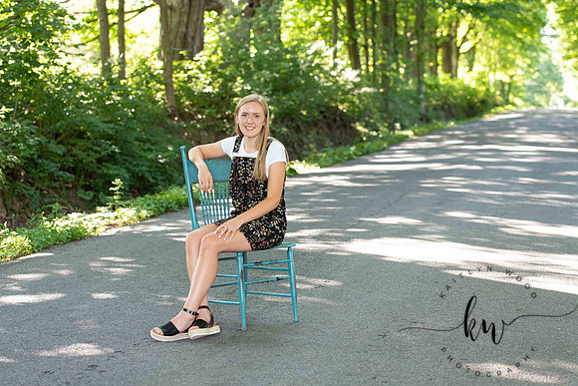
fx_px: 1365
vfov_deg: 16.1
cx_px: 289
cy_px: 193
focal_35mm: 85
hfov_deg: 23.9
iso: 640
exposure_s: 1/200
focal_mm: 85
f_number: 3.5
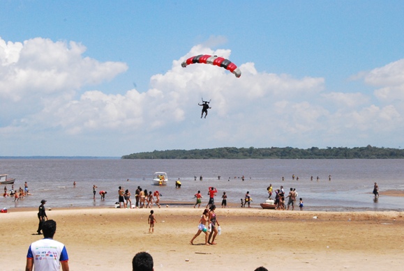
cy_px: 136
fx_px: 928
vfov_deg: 16.6
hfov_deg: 24.6
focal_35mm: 82
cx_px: 202
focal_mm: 55
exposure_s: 1/1000
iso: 1600
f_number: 16
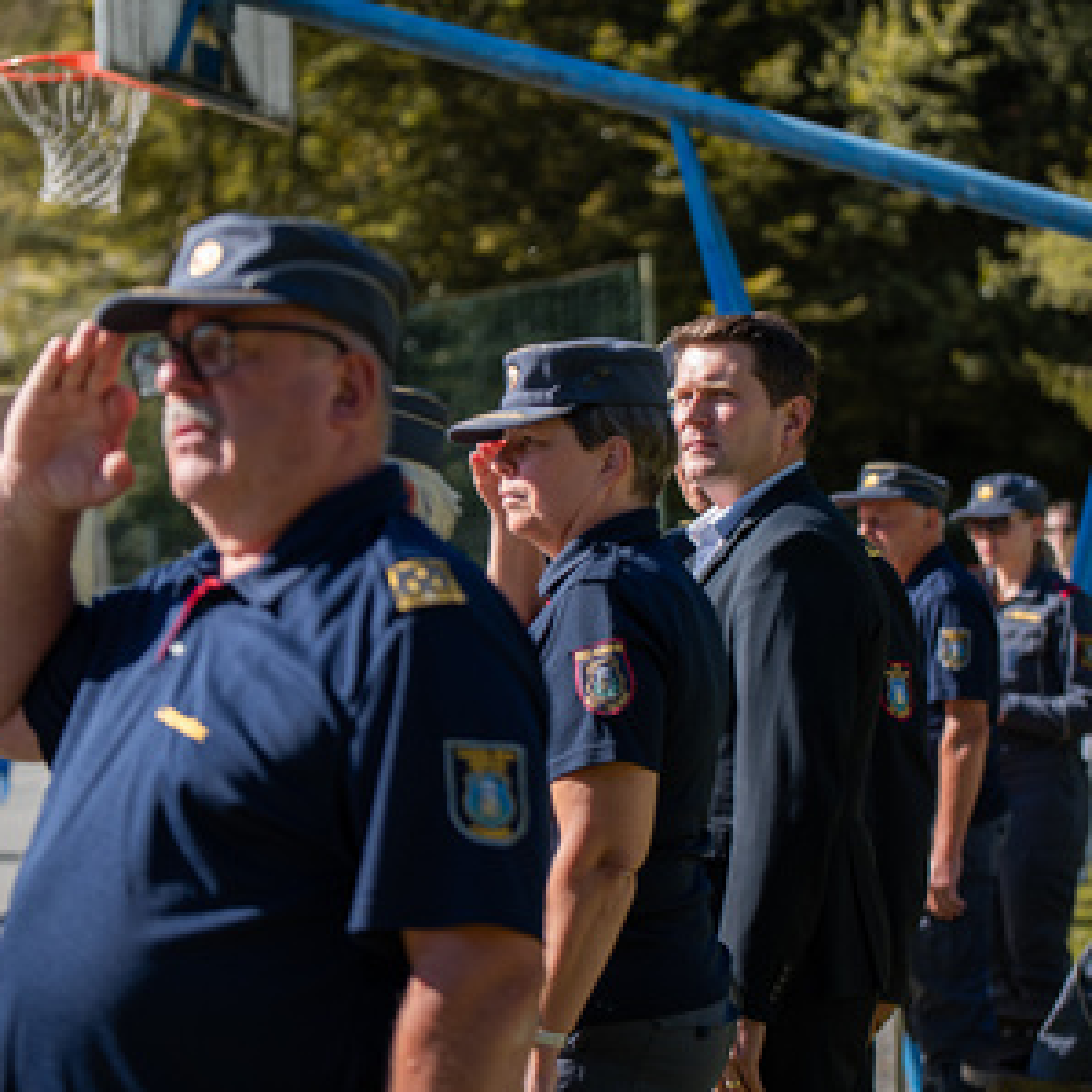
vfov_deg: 15.5
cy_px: 413
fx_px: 3997
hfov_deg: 15.5
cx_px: 635
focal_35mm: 112
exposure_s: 1/1250
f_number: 2.8
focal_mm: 70
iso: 100
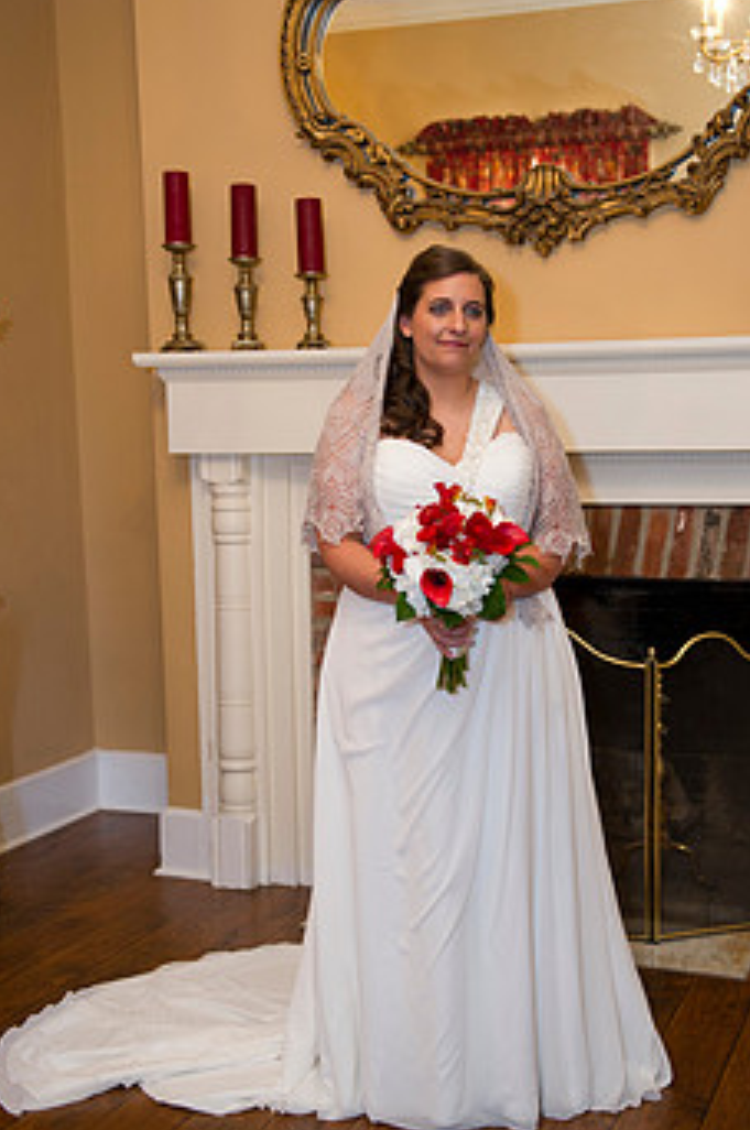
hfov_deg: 26.9
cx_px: 428
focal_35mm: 50
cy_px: 615
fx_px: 1567
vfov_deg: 39.6
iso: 800
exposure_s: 1/80
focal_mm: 38
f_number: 3.2
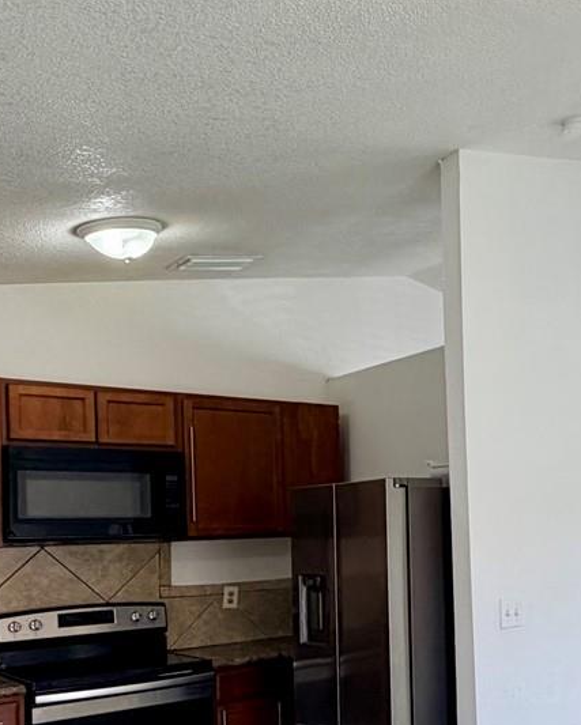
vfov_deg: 43.9
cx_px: 591
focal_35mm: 41
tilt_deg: +2.6
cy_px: 503
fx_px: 881
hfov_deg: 33.2
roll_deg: +1.9
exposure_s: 1/120
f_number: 2.2
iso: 125
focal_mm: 2.22
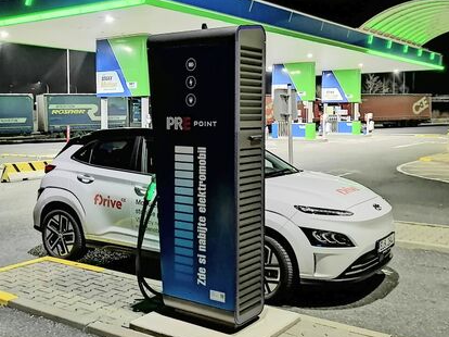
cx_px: 213
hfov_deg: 43.0
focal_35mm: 44
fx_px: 570
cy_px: 138
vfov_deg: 32.8
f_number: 1.8
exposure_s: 4
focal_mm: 5.3
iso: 640
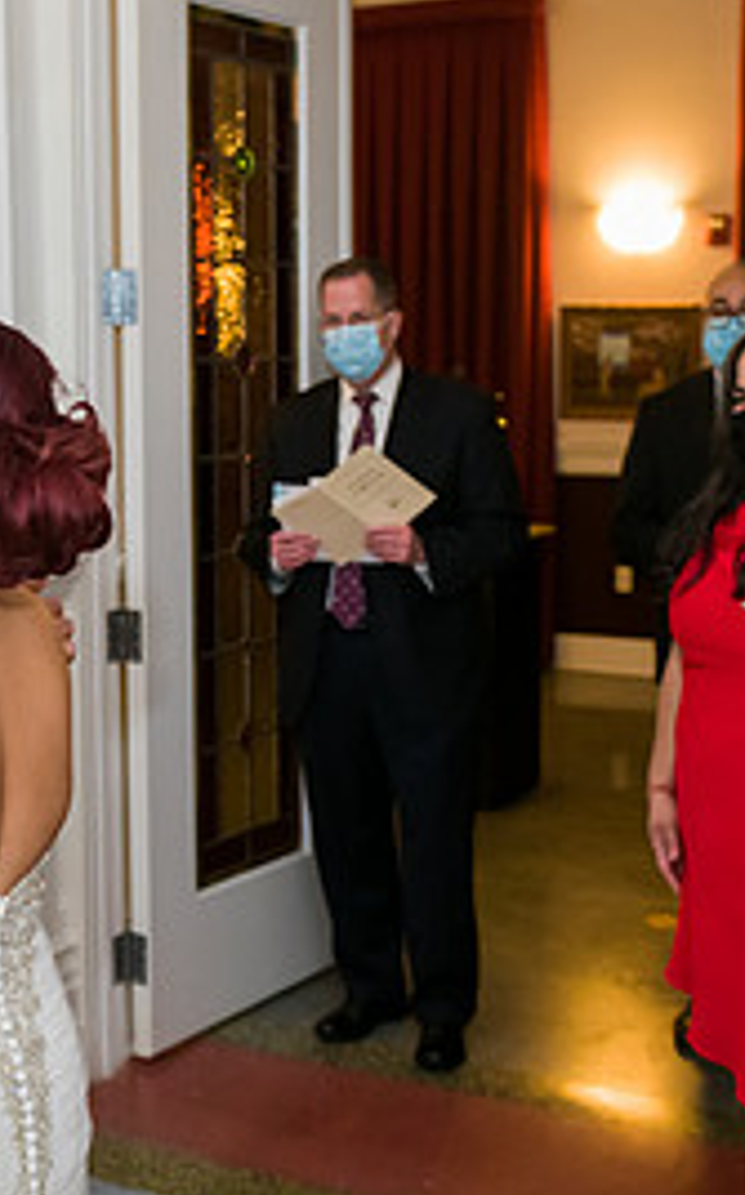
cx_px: 326
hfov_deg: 24.3
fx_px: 1725
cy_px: 569
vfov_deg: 38.2
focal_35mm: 53
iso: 1600
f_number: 3.2
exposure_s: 1/125
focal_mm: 24
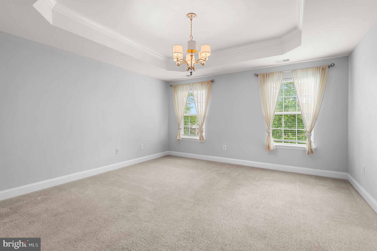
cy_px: 126
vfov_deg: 73.7
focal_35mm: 16
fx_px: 167
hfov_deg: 96.8
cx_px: 188
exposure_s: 1/2.5
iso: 200
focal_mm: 16
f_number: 10
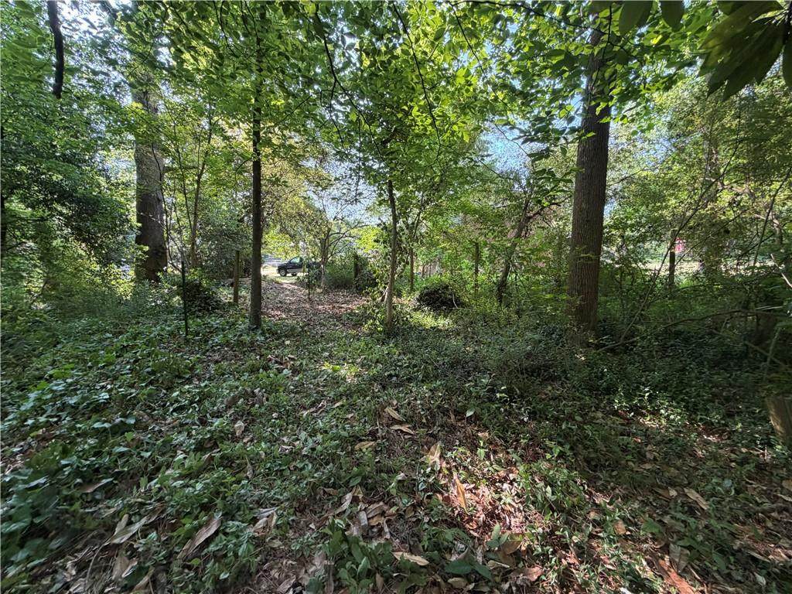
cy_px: 297
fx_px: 320
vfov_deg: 85.7
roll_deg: +0.7
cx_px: 396
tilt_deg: -4.1
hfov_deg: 102.1
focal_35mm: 14
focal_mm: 2.22
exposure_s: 1/121
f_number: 2.2
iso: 200
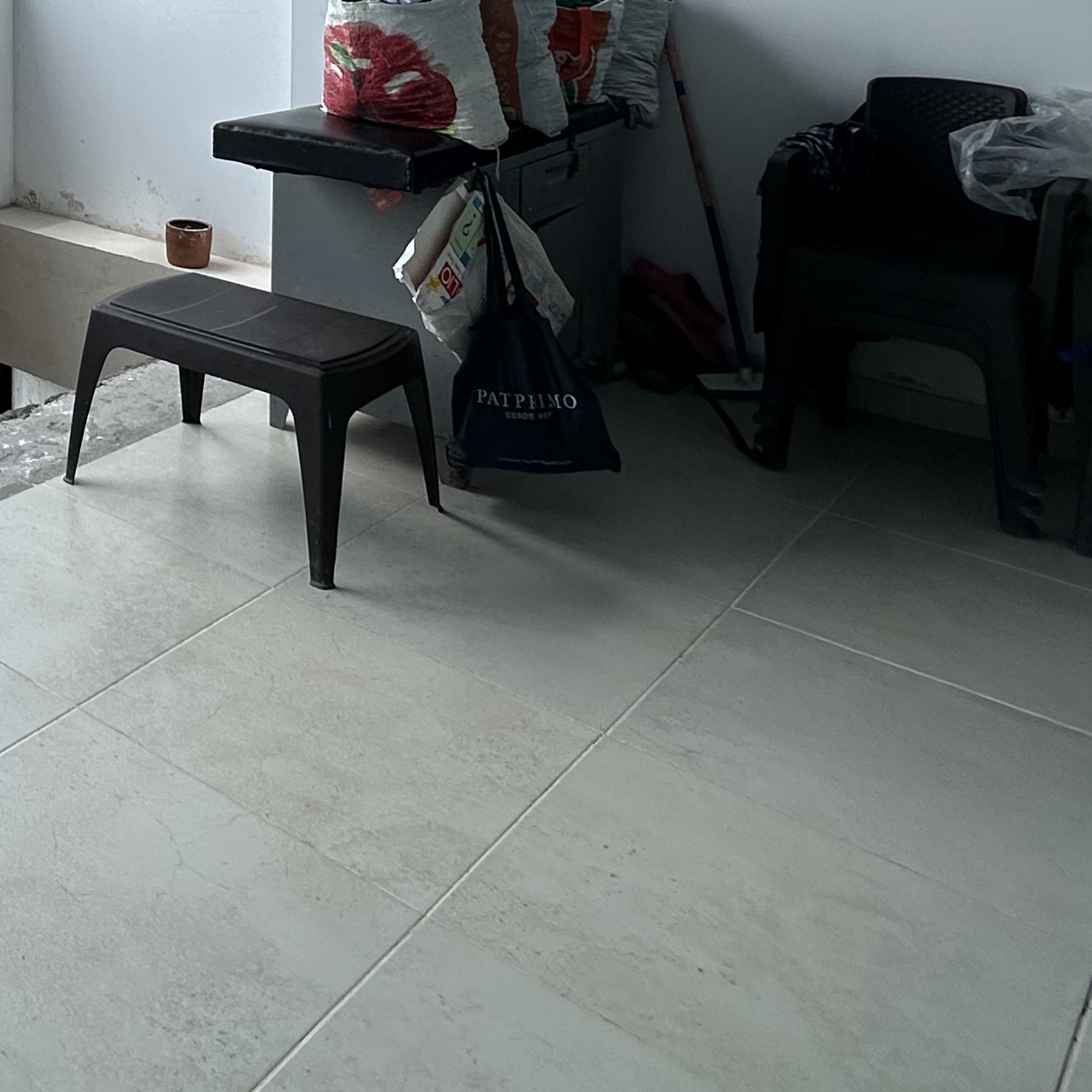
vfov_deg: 37.0
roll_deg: +0.0
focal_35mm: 39
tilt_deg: -2.5
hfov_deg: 35.0
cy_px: -68
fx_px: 1392
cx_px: -181
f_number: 2.2
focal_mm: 2.22
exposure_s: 1/779
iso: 40
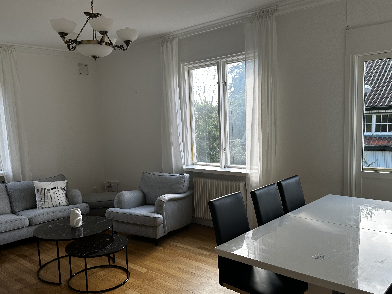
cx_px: 179
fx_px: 351
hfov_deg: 58.3
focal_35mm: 31
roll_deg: +2.2
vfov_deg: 45.3
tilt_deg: -7.5
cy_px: 169
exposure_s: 1/189
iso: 64
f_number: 1.78
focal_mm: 6.86
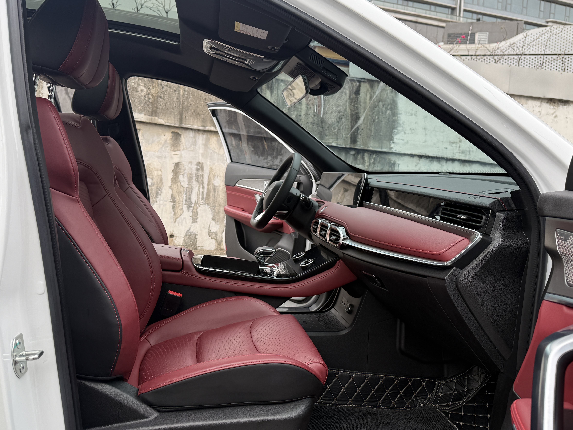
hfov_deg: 61.7
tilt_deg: -2.9
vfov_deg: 48.2
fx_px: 480
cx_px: 289
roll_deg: -2.2
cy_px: 212
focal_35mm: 29
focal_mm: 6.76
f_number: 1.78
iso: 100
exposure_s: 1/467
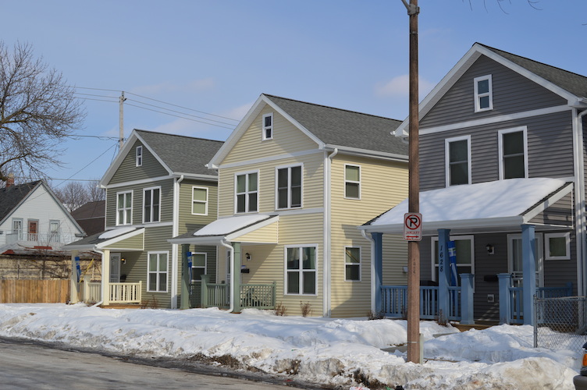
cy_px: 195
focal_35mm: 48
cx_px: 294
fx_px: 782
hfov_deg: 41.1
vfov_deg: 28.0
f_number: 10
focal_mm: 32
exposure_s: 1/400
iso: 100
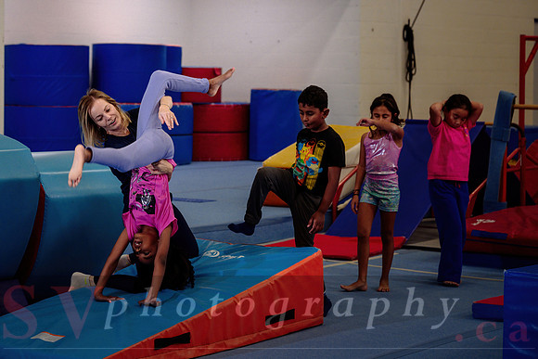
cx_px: 166
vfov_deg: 14.1
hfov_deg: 20.9
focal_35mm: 97
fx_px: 1448
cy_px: 111
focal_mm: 70
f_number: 3.5
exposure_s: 1/320
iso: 800
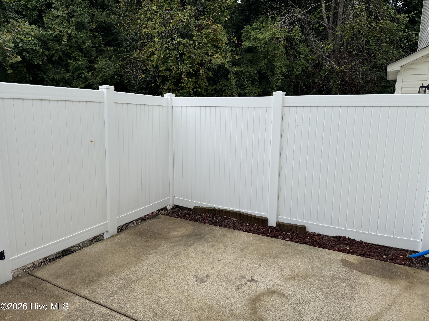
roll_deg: -0.3
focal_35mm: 24
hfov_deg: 71.6
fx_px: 297
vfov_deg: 56.8
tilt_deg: -8.3
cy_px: 160
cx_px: 214
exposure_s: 1/4049
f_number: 1.78
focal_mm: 6.76
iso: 80
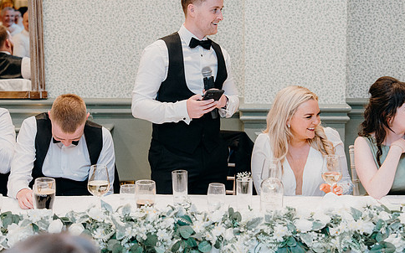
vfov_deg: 16.9
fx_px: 849
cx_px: 221
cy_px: 116
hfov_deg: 26.8
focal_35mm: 77
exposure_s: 1/160
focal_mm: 63
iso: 2500
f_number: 3.5
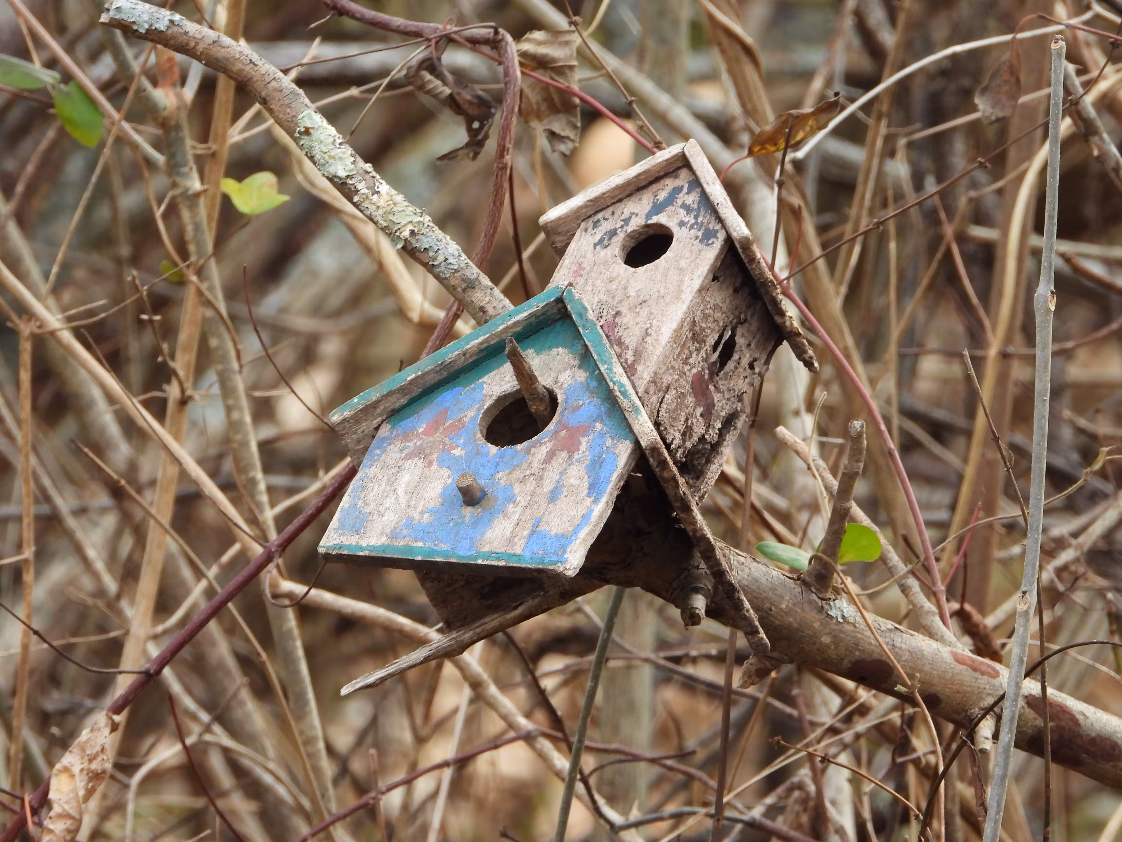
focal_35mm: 860
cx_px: 561
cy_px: 421
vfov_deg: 1.7
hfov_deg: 2.3
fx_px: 27875
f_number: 5.6
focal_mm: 155
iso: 400
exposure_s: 1/200
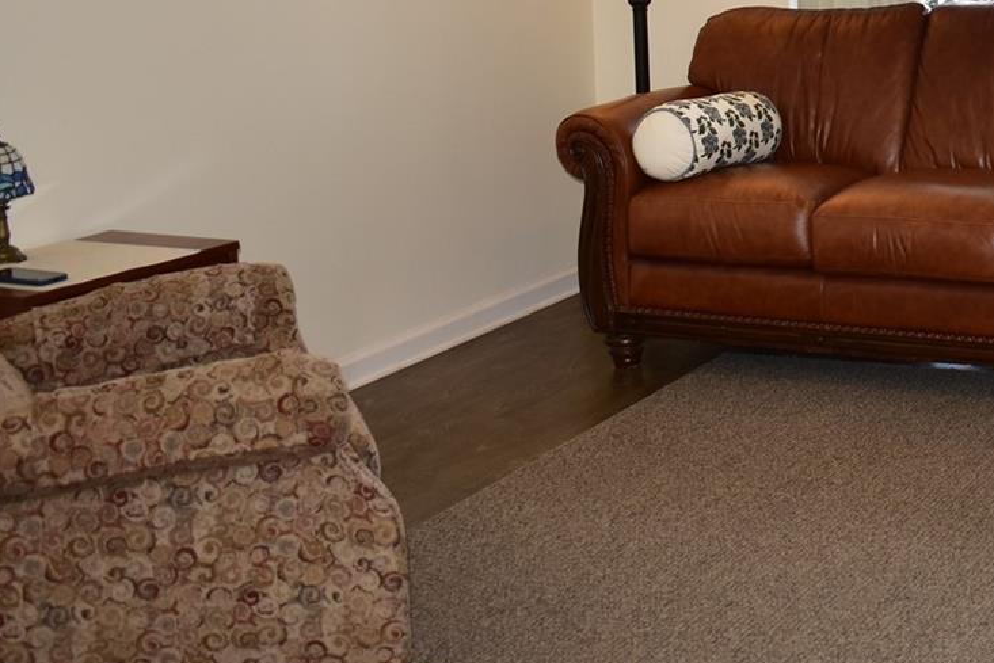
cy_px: -37
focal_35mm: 72
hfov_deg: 26.6
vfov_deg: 18.3
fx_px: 1988
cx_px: 993
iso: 250
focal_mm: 22
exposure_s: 1/60
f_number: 3.8
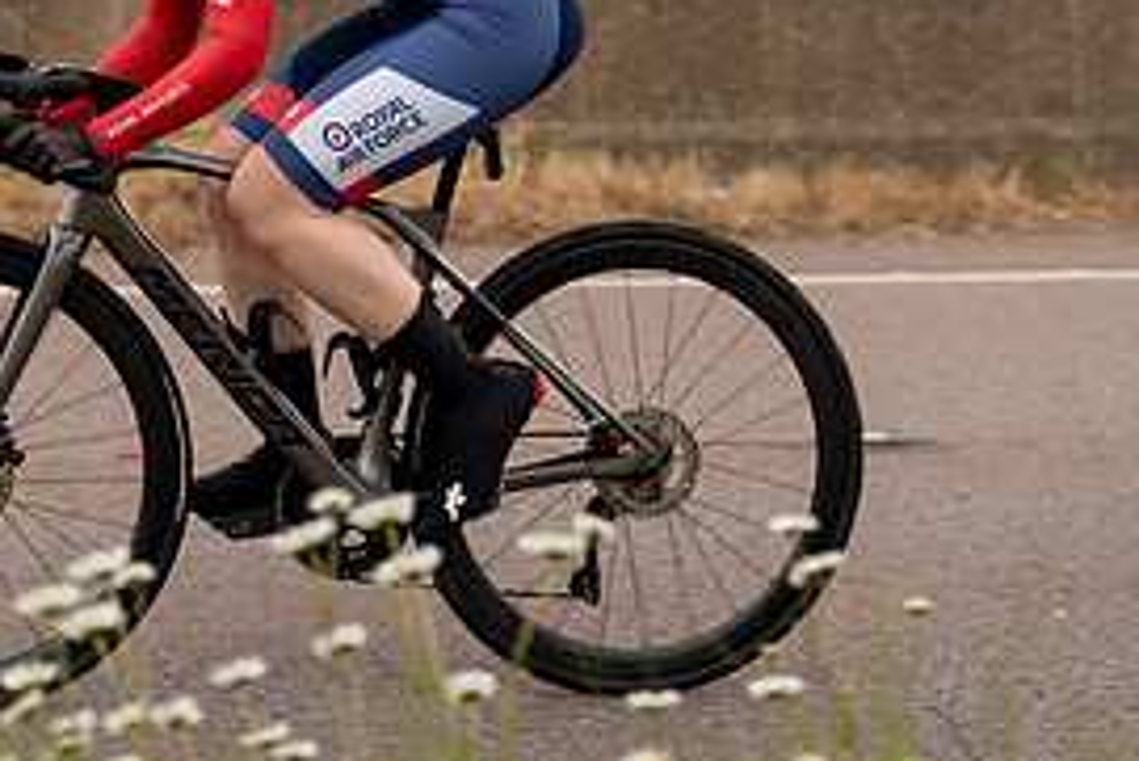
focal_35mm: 167
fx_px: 5286
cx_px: 4
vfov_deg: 8.2
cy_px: 50
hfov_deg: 12.2
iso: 320
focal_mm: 70
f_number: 3.5
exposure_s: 1/1000
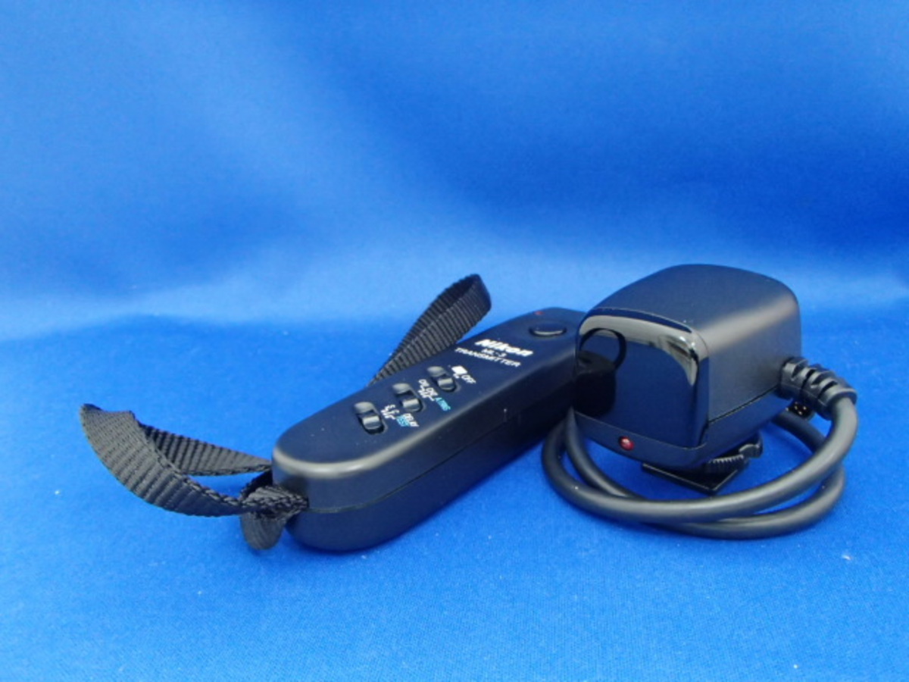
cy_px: 341
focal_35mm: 28
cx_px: 454
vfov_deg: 49.7
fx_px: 735
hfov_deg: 63.4
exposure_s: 1/20
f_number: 3.9
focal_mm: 5
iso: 800
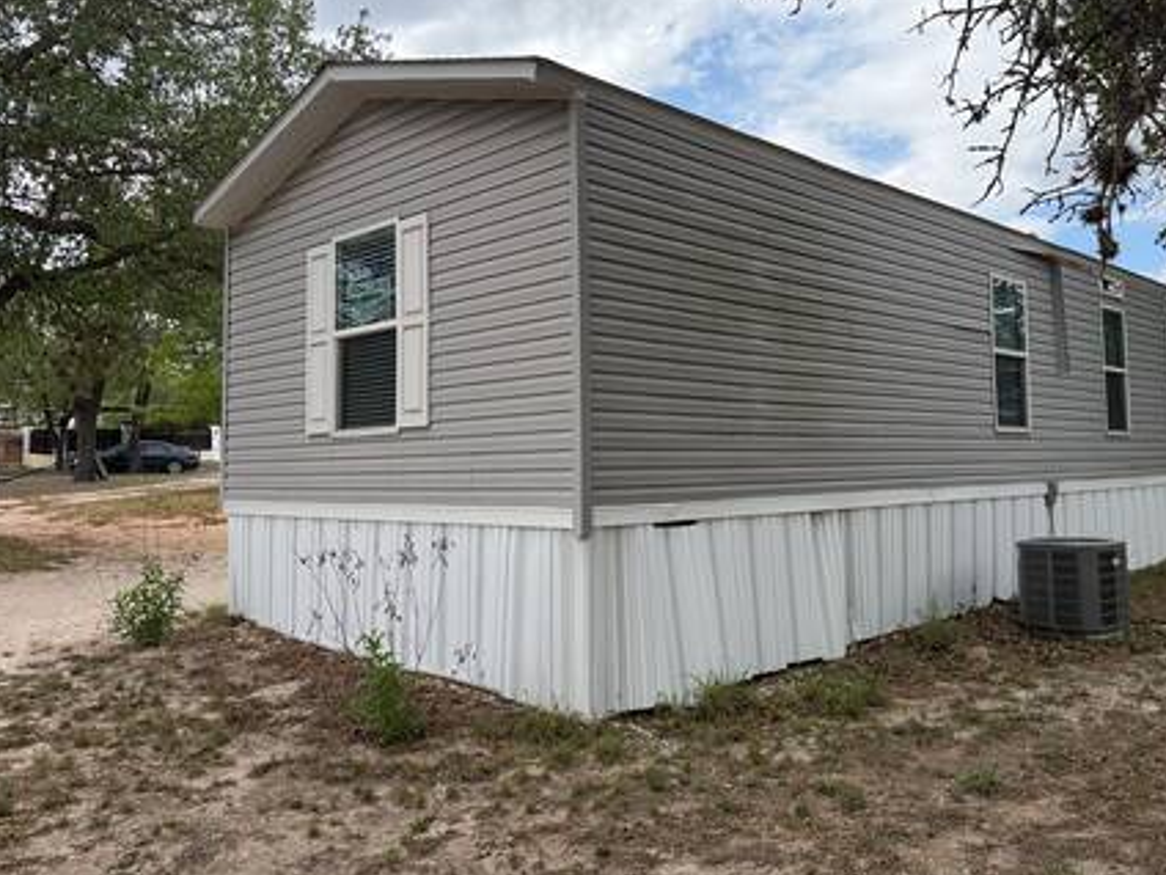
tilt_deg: +5.5
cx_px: 690
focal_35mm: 29
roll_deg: +1.0
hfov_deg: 61.2
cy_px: 377
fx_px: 977
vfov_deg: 48.1
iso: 100
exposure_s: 1/3425
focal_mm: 6.76
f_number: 1.78
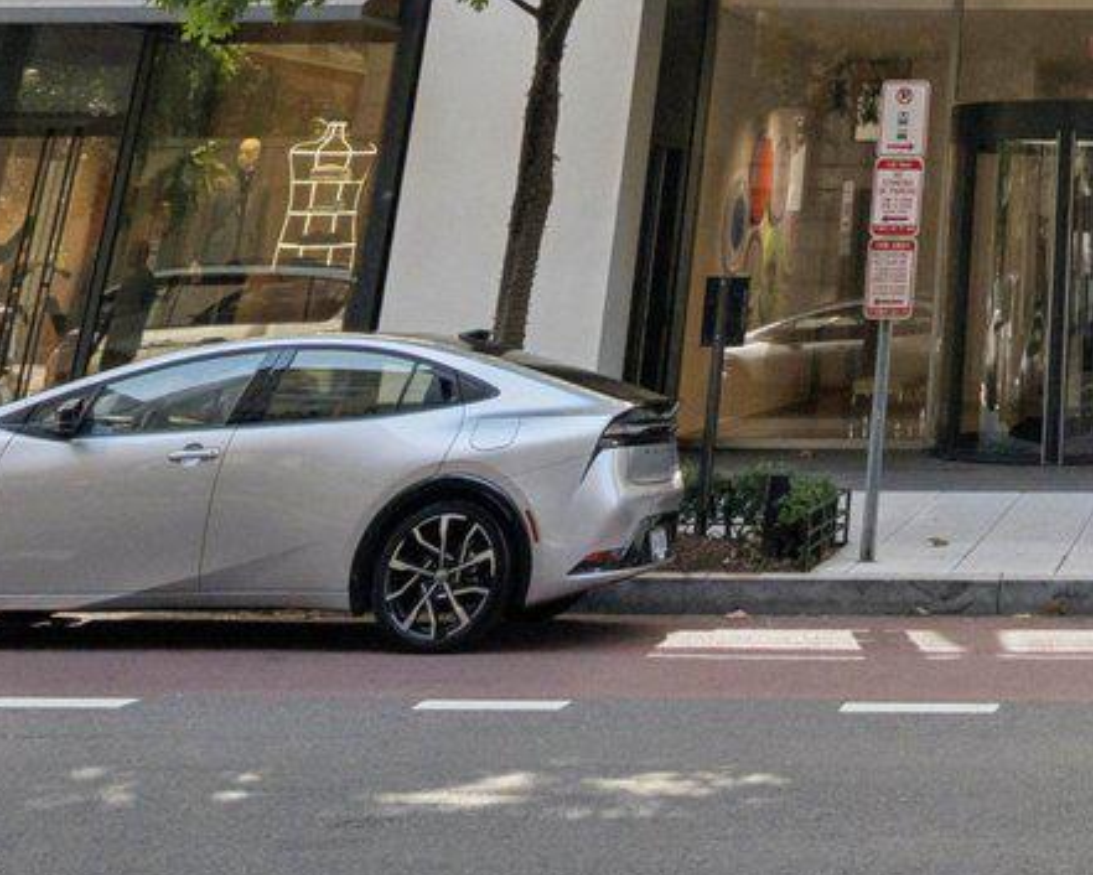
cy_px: -710
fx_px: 1974
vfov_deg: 19.0
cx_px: 1373
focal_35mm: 61
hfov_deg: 26.7
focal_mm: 14
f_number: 7.1
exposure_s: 1/400
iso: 400
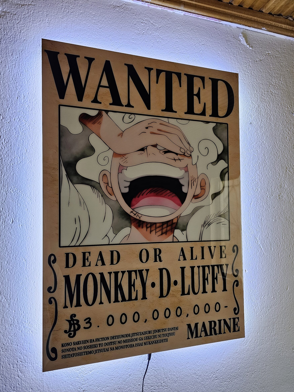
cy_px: 209
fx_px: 283
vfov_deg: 69.3
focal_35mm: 25
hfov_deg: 54.8
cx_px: 137
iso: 320
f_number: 1.7
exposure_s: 1/170
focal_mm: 6.3
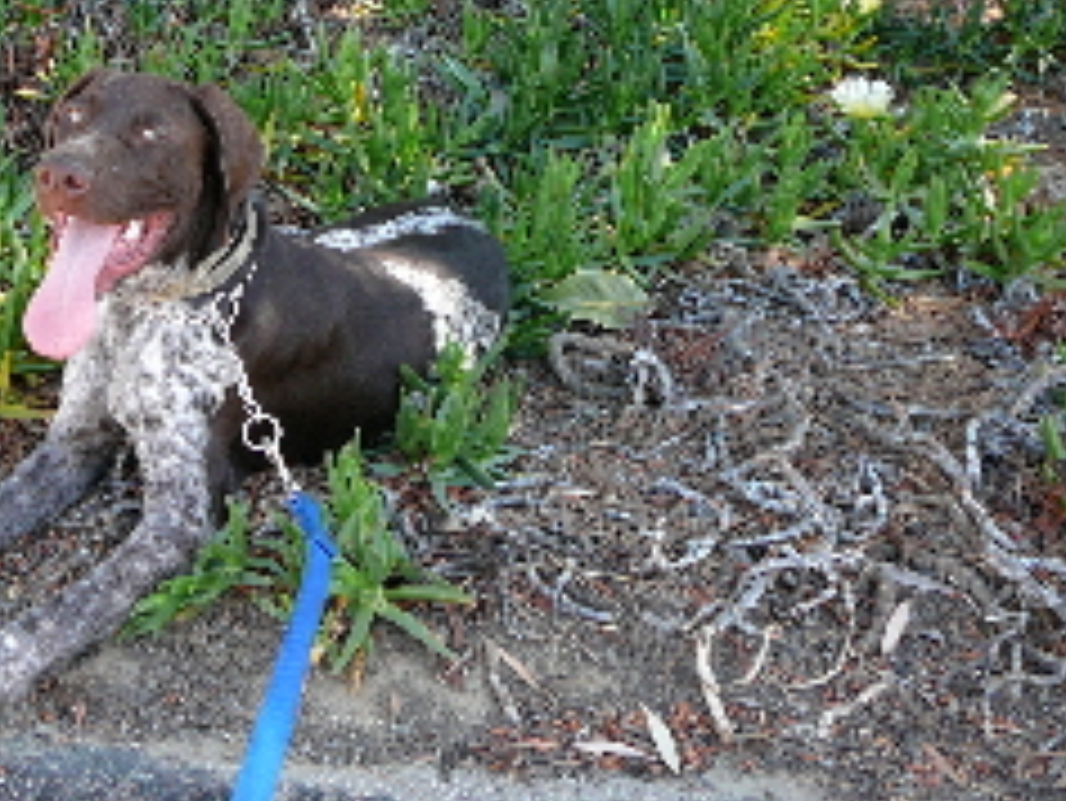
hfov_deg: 31.7
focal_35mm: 59
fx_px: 1818
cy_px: 310
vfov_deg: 24.8
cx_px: 193
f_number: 2.8
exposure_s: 1/100
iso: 80
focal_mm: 5.2
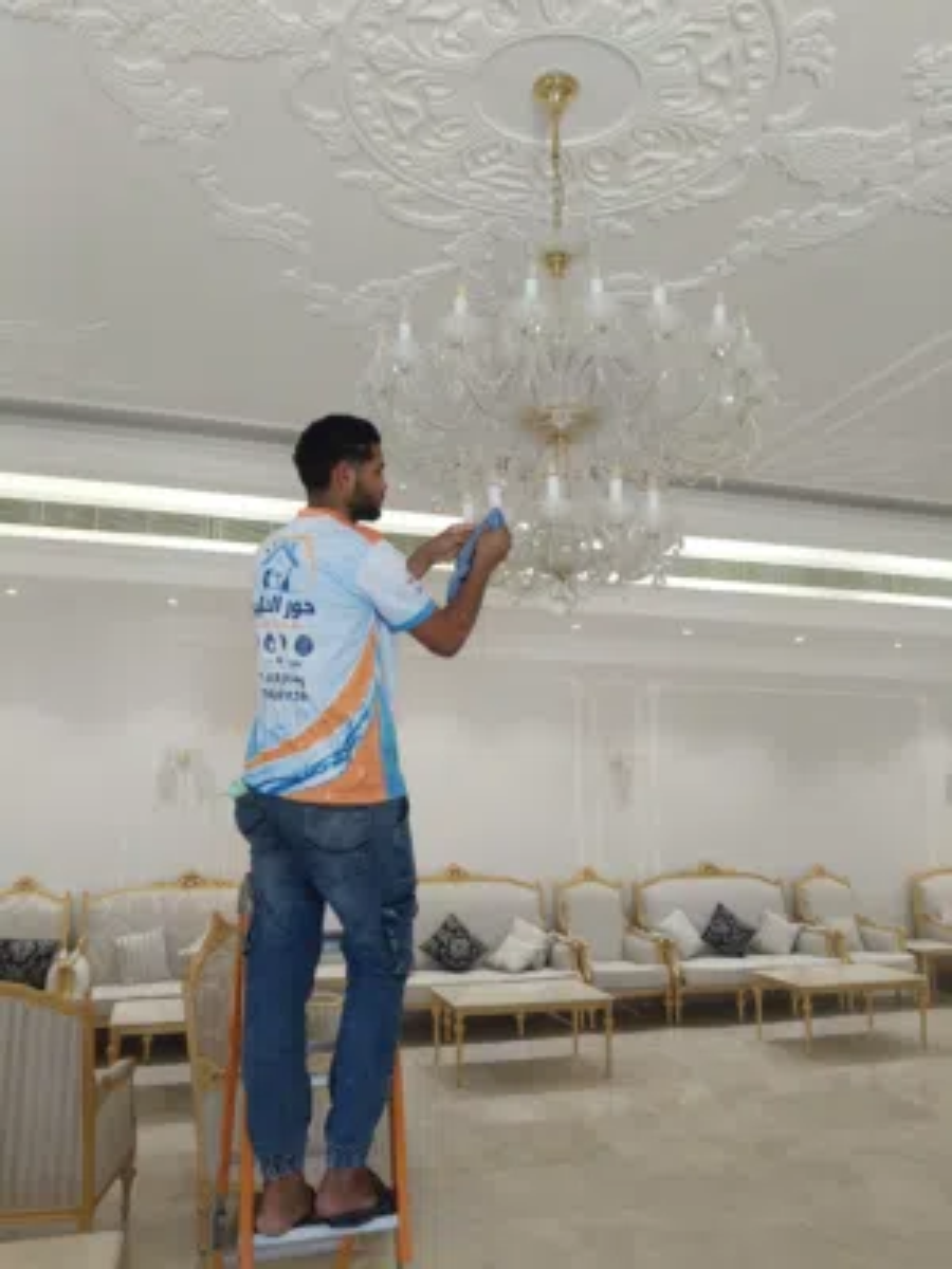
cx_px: 476
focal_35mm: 26
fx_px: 953
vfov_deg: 67.3
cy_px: 634
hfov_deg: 53.1
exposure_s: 1/50
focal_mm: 4.84
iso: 250
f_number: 1.8
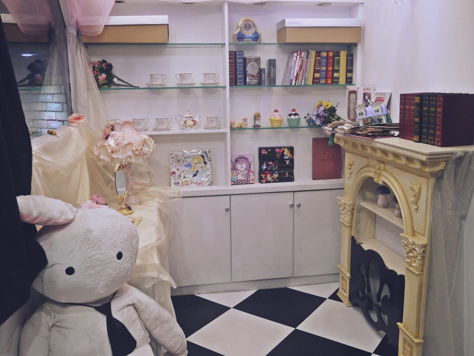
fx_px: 466
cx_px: 237
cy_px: 178
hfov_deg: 54.0
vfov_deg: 41.8
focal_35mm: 34
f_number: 4
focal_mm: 17
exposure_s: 1/60
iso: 640
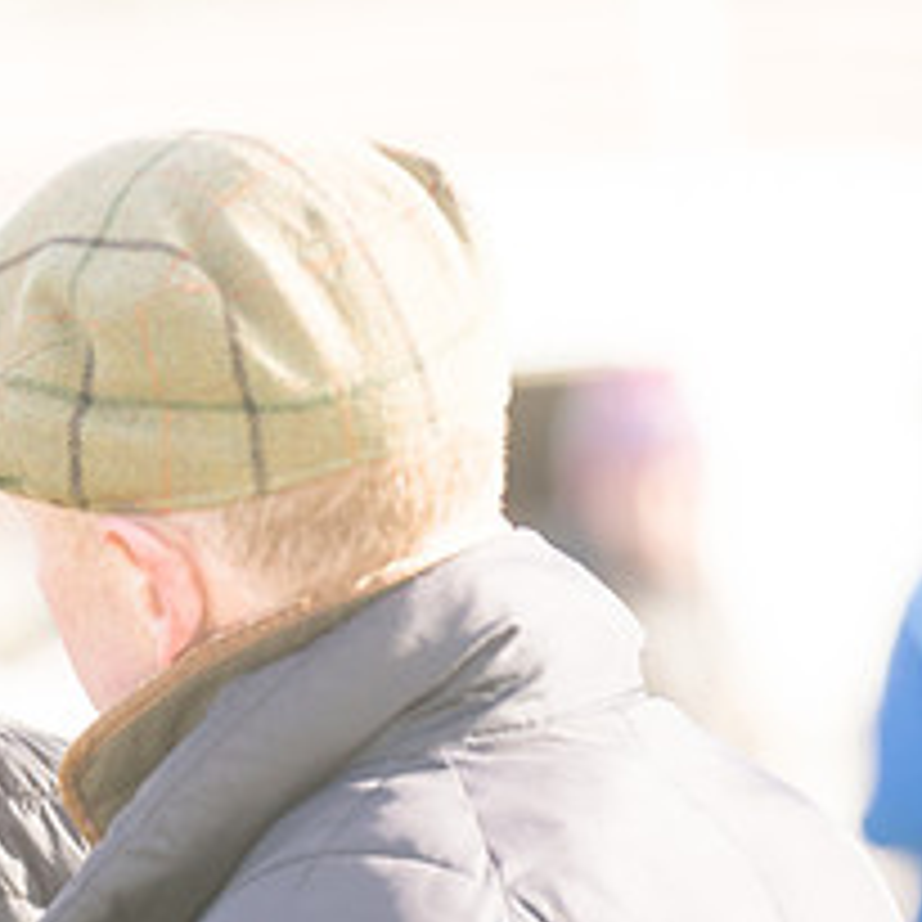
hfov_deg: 3.0
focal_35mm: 576
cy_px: 463
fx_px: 17357
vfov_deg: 3.0
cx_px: -324
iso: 400
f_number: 5
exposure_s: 1/640
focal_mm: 240
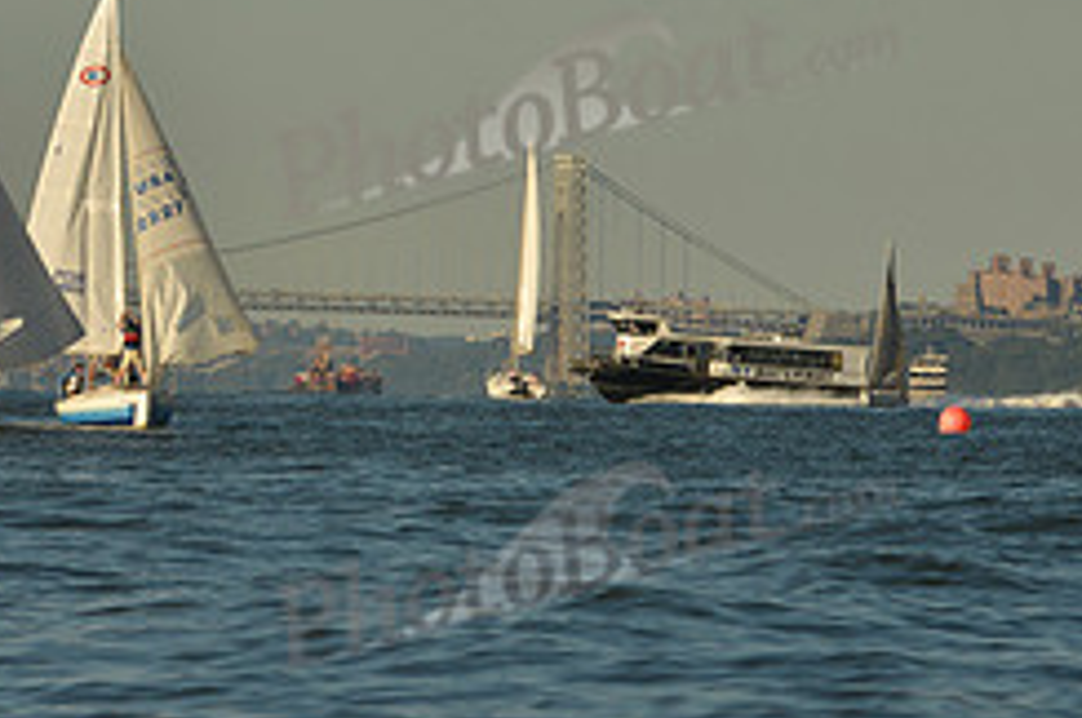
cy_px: -64
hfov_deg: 3.9
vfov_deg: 2.6
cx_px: 49
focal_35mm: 524
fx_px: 15728
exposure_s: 1/1000
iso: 200
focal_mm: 220
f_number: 9
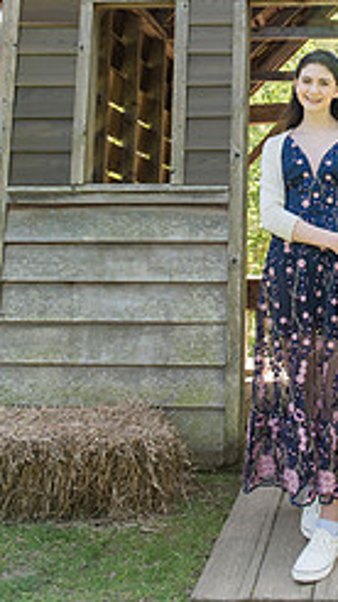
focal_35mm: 46
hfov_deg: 25.0
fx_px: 734
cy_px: 100
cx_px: 316
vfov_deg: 42.1
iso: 400
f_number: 3.5
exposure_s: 1/500
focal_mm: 24
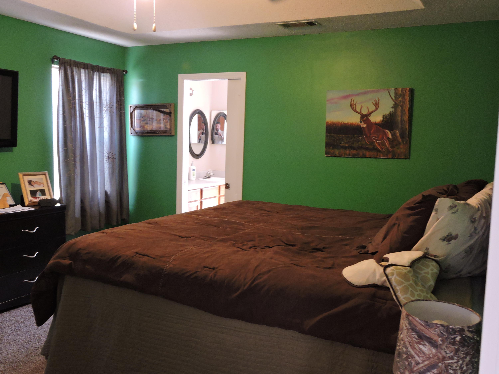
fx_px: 476
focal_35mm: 33
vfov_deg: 42.9
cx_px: 250
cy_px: 187
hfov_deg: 55.4
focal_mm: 5.9
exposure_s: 1/8
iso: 640
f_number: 3.6
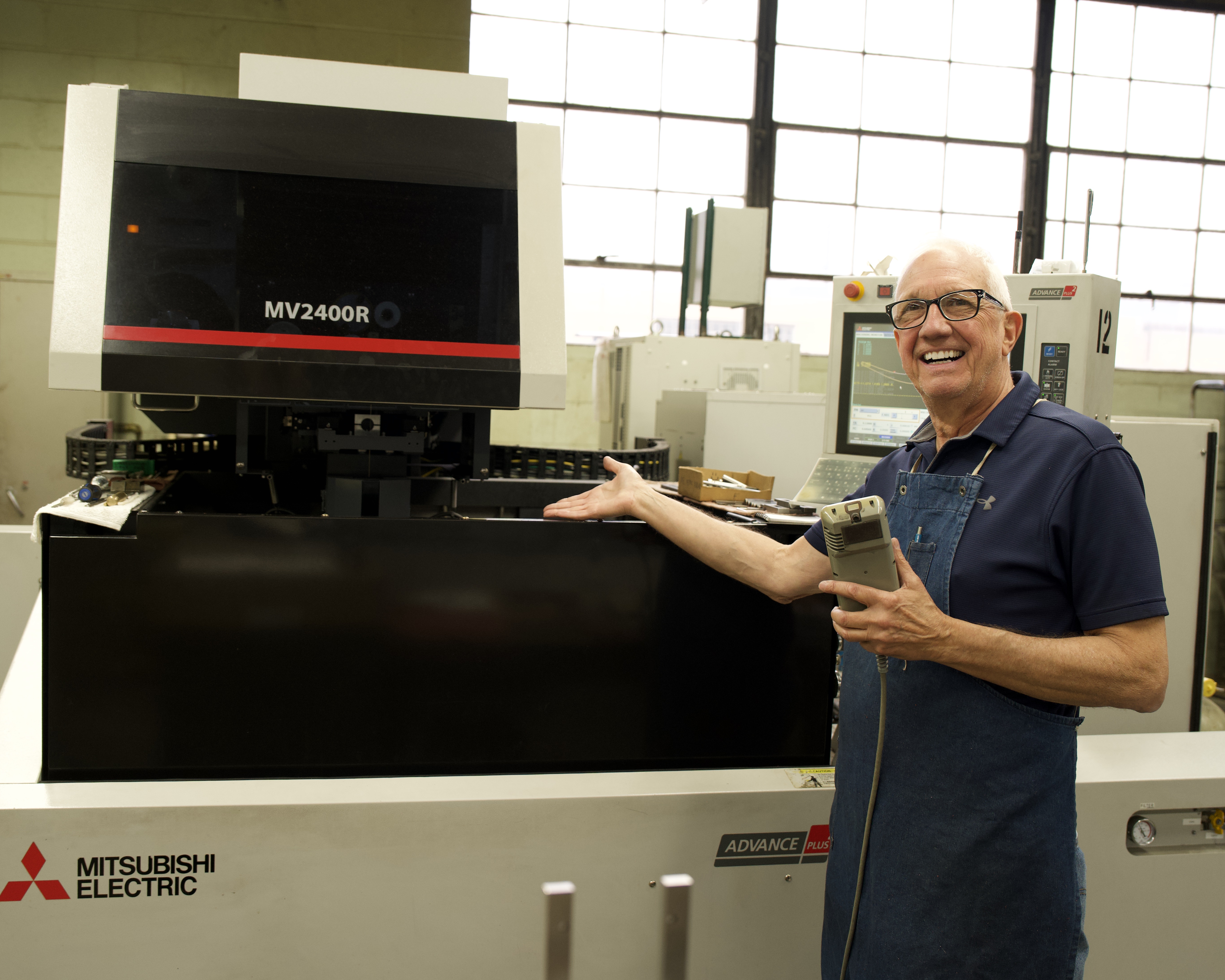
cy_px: 484
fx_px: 1305
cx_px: 548
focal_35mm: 36
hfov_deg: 50.2
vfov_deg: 41.2
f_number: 3.5
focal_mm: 30
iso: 1000
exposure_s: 1/160
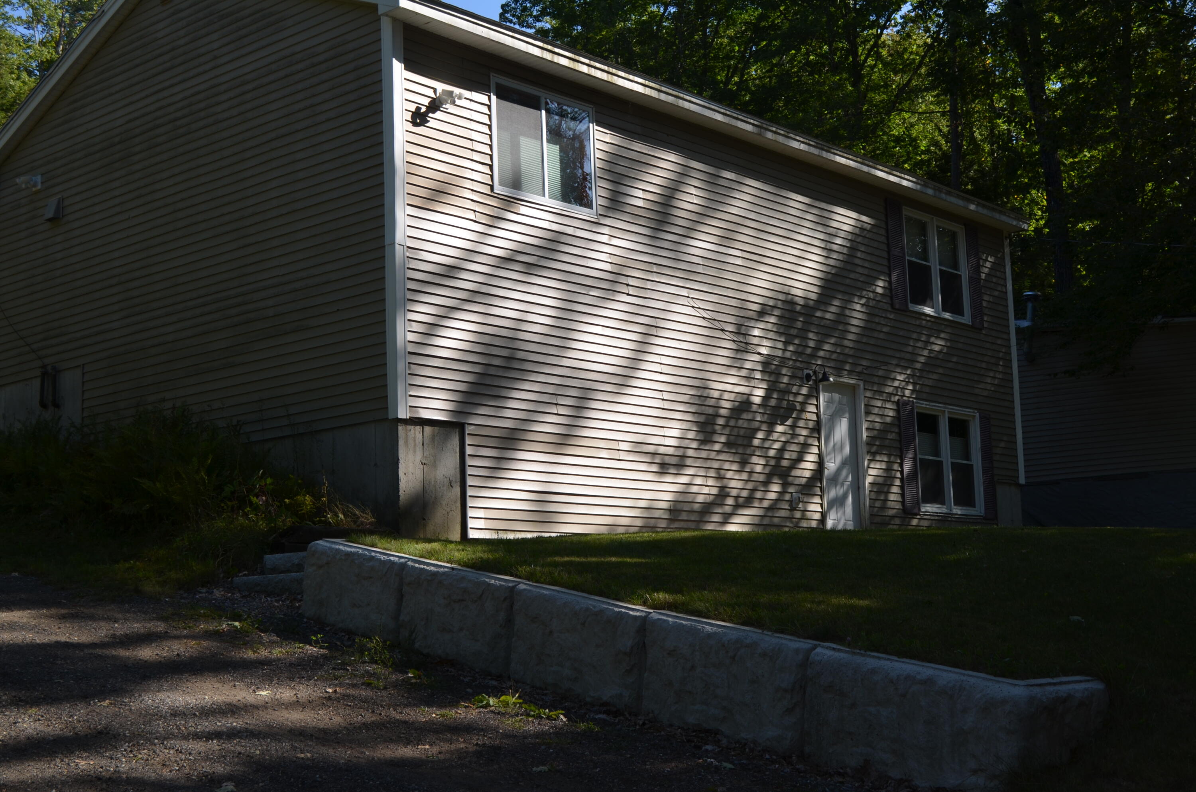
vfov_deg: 28.0
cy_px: 396
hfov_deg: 41.2
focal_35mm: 48
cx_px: 598
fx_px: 1591
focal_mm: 32
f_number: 7.1
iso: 100
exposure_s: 1/200
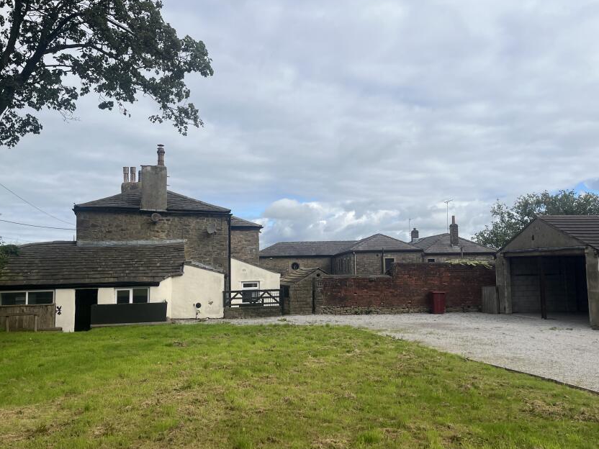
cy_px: 212
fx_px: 554
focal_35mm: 32
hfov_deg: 56.8
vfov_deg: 44.1
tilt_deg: +5.2
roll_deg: +1.6
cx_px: 311
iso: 50
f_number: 1.6
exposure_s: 1/4149
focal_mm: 5.1
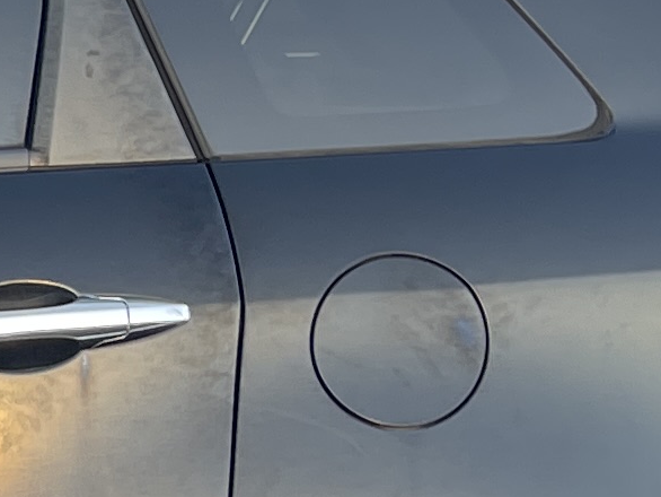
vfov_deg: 8.4
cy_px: 801
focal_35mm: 172
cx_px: -1045
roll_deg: +1.8
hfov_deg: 9.8
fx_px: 3286
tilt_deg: -18.3
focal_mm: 5.1
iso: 50
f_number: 1.6
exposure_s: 1/121
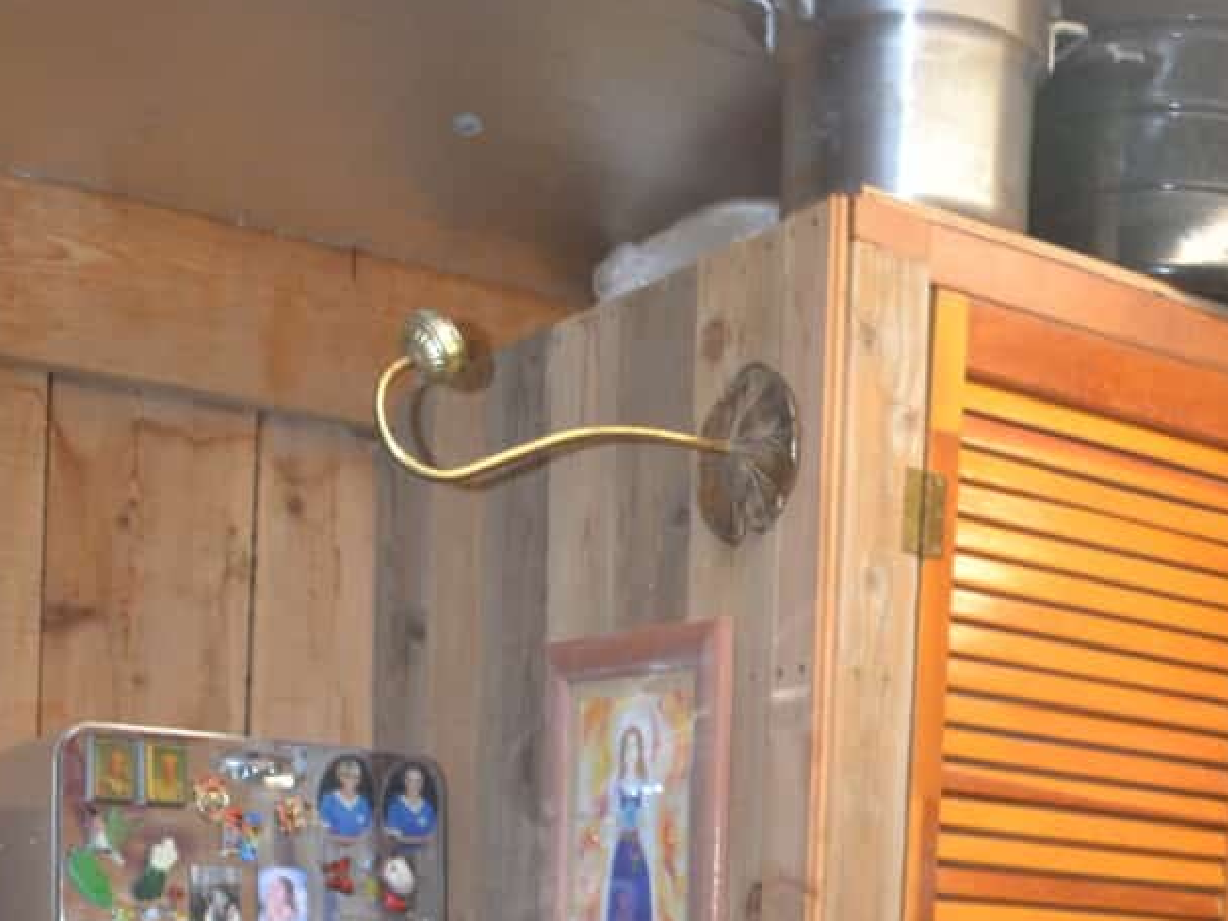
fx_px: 1951
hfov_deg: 34.6
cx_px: 816
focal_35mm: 55
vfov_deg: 23.8
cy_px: 1153
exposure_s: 1/30
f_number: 3.5
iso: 800
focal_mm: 18
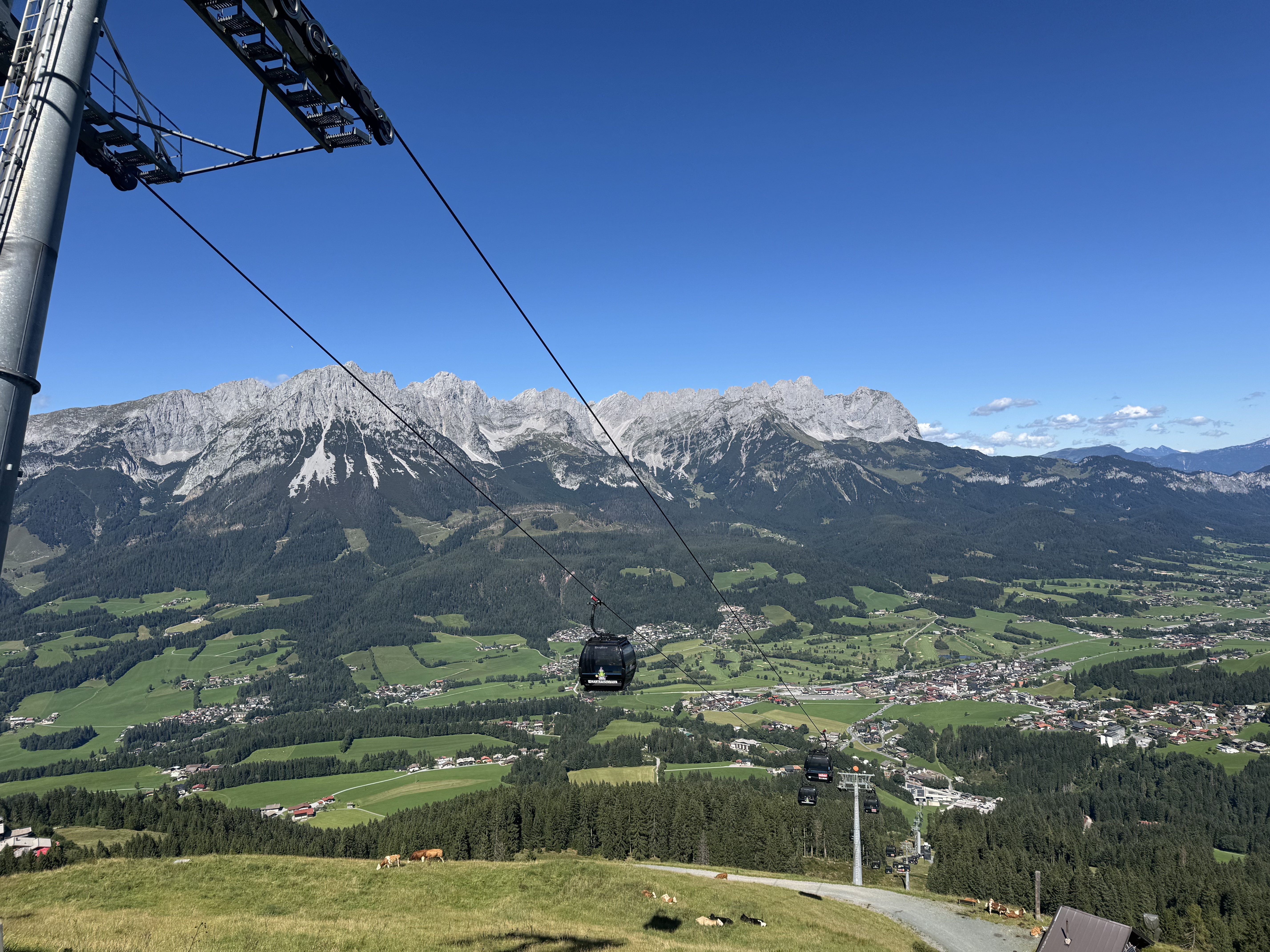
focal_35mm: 24
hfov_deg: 71.6
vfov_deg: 56.8
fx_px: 881
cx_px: 635
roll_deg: +2.1
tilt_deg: -0.7
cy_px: 476
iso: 80
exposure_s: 1/4950
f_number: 1.78
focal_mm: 6.76
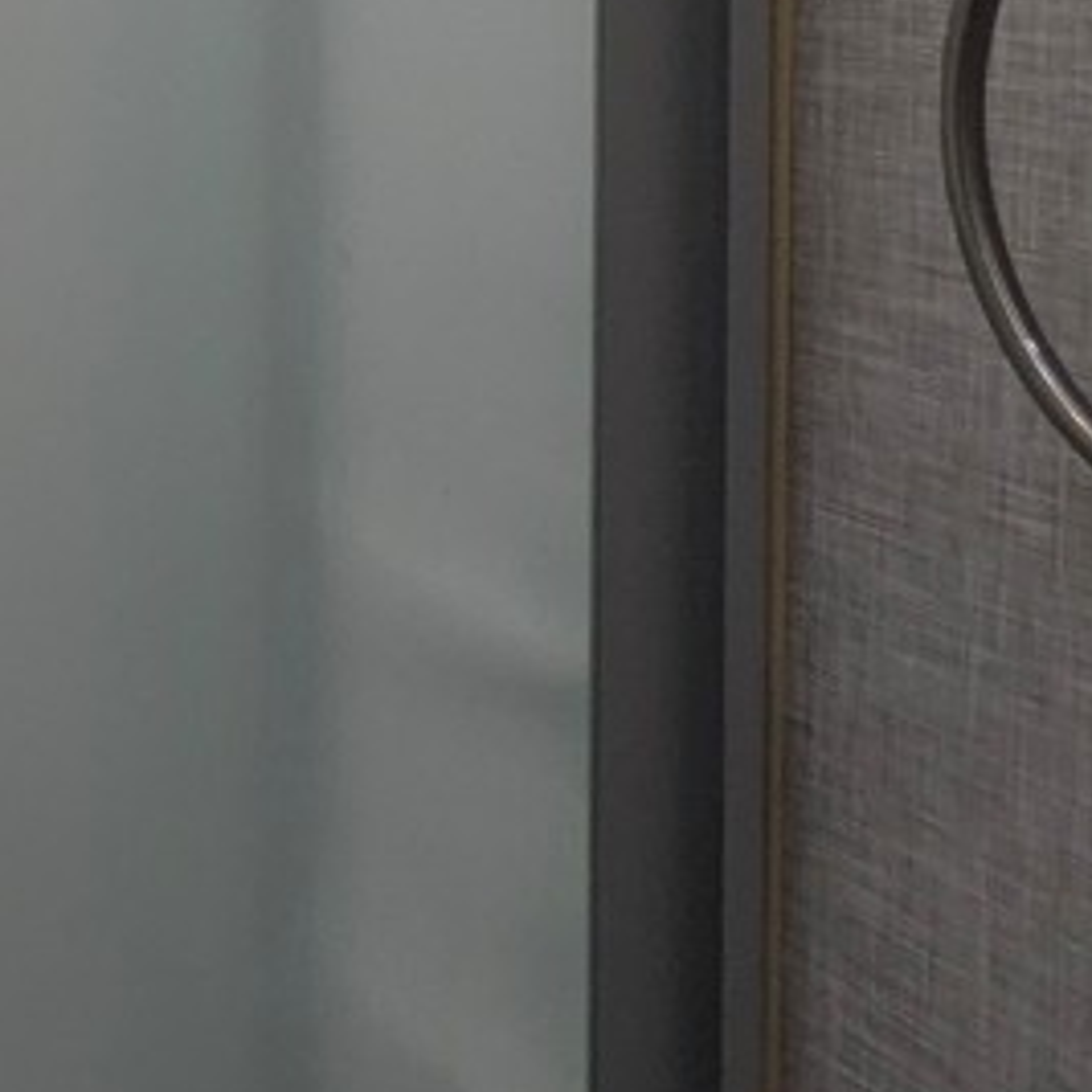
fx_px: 2641
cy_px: -106
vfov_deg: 22.1
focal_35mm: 74
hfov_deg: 18.1
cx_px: -918
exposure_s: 1/262
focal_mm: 2.35
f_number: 2.2
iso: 58
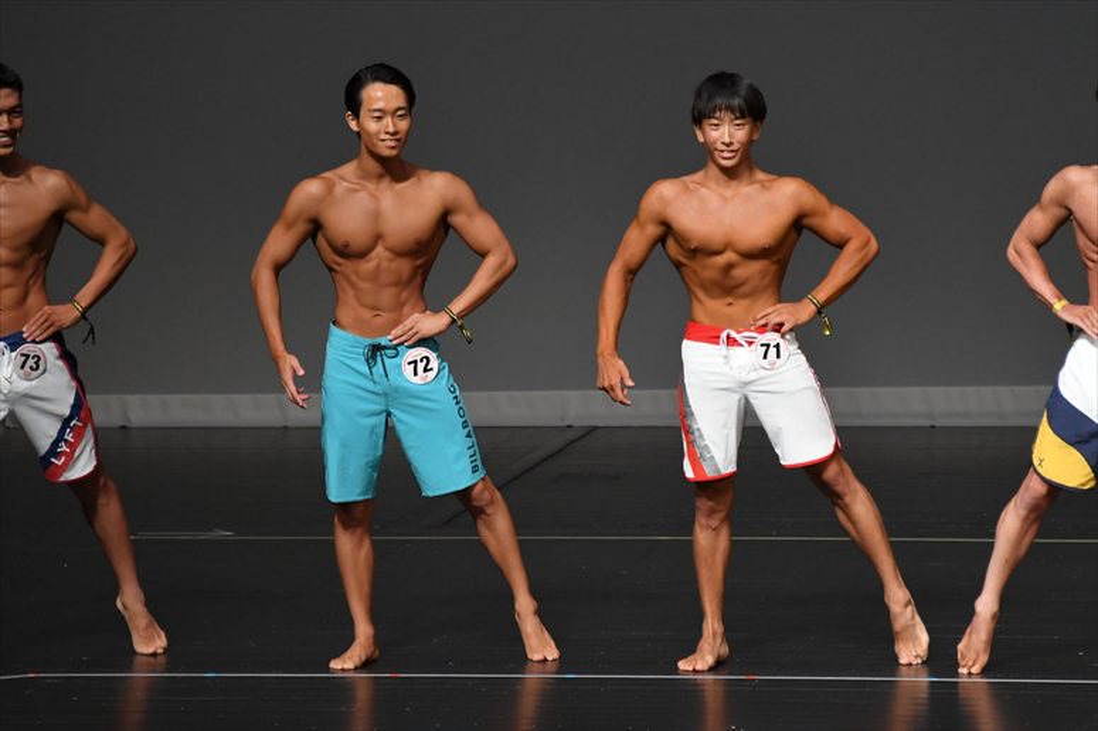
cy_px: 366
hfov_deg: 6.0
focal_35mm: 345
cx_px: 549
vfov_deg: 4.0
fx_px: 10518
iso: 2500
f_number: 5.6
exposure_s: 1/400
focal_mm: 230
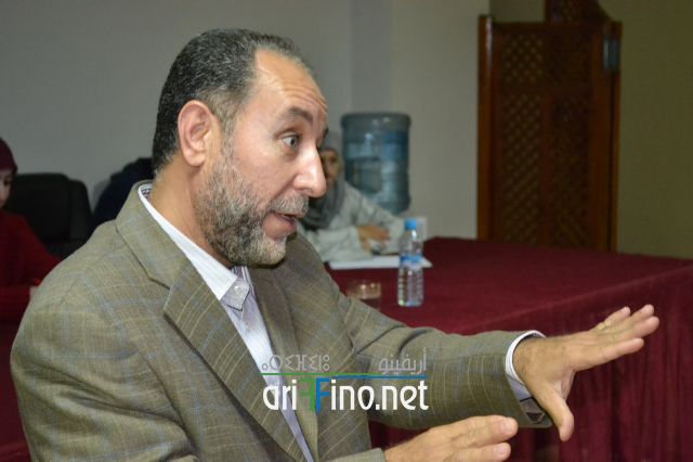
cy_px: 231
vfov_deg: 18.2
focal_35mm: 75
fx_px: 1443
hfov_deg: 27.0
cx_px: 346
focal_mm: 50
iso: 3200
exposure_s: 1/60
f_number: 5.6
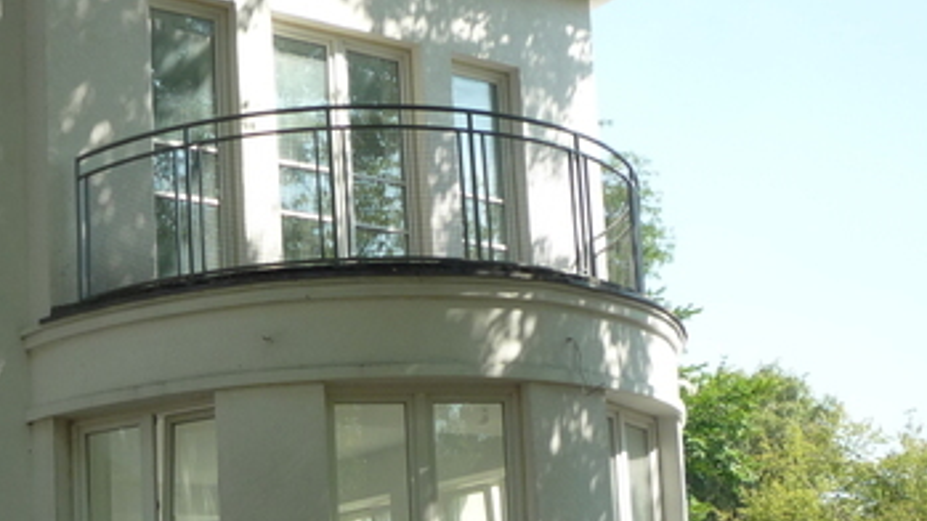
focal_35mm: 64
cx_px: 223
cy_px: 529
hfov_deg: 32.2
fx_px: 1573
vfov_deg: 18.3
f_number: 4
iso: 100
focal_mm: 5.2
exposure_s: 1/200
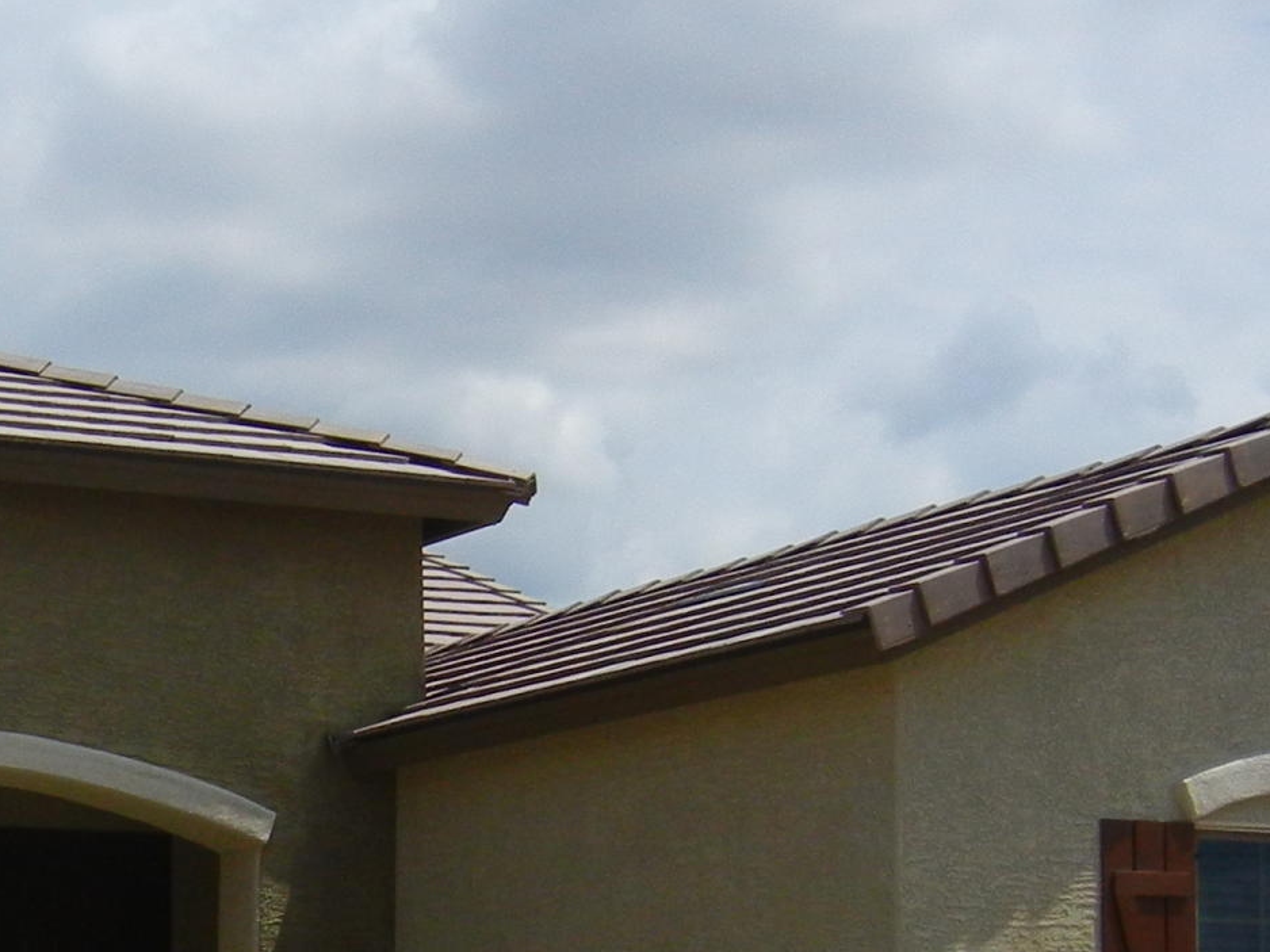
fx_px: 3521
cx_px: -141
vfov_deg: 14.9
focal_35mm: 96
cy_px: 1100
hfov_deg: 19.5
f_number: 7
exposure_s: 1/906
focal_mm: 5.4
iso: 160
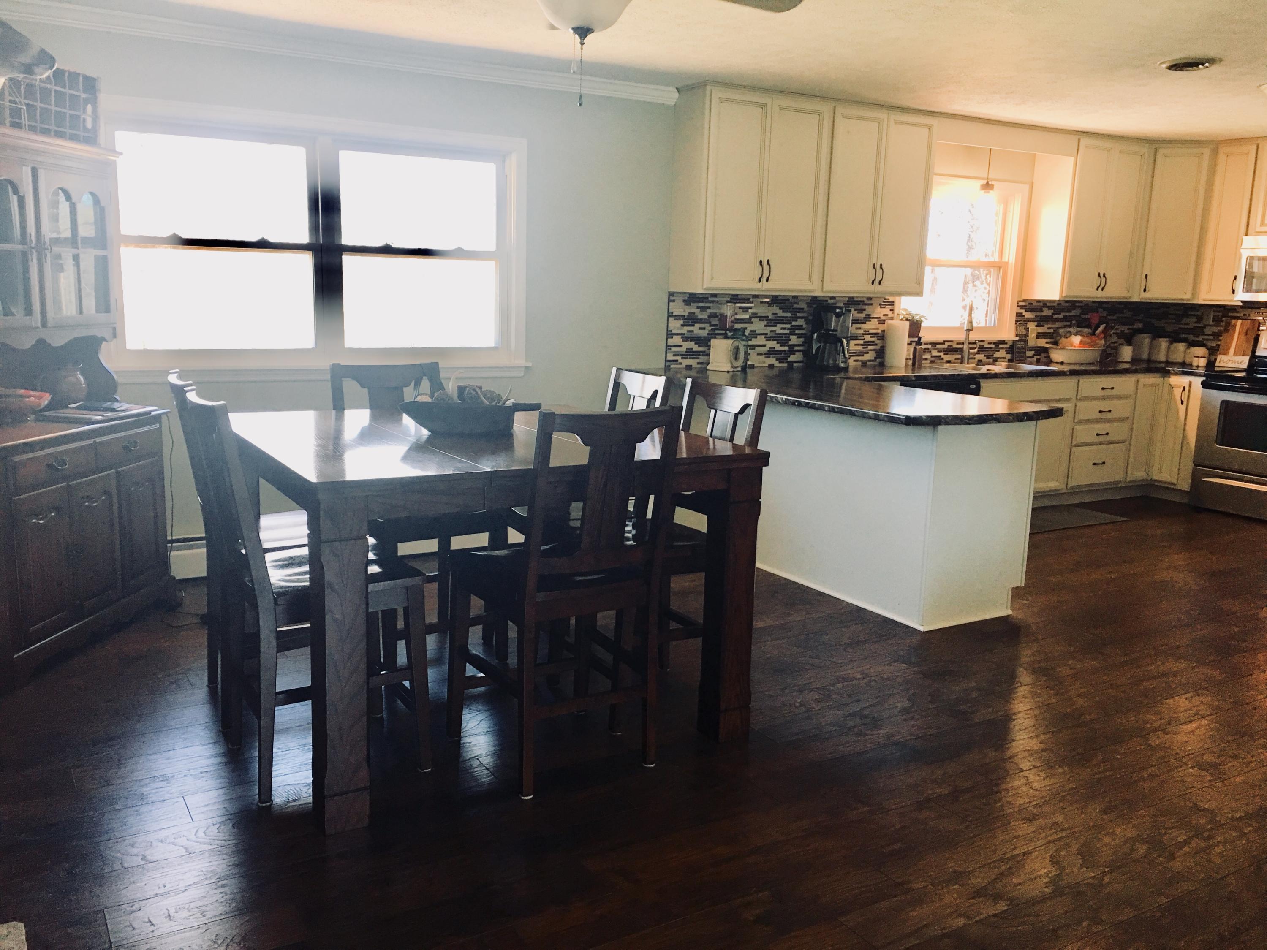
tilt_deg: -10.4
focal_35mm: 29
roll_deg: -2.1
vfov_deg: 48.2
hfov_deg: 61.7
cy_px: 475
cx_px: 634
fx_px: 1061
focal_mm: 4.15
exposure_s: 1/30
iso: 40
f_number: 2.2
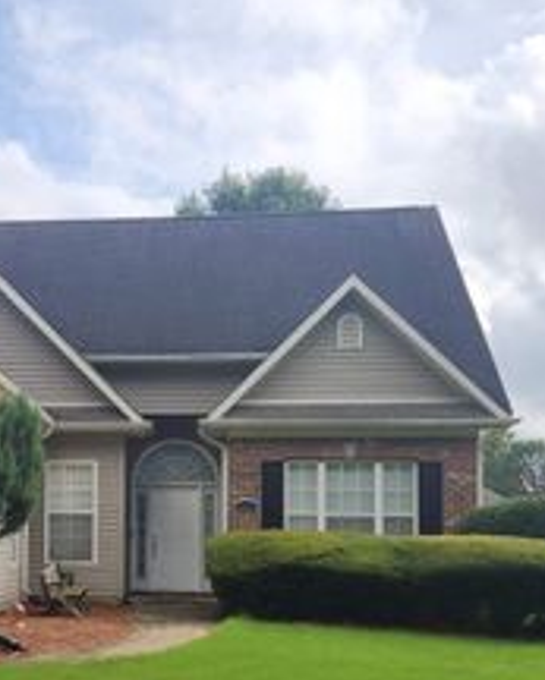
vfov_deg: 35.5
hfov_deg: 27.7
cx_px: 22
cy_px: 474
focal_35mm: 52
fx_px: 1048
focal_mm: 5.4
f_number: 1.8
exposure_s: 1/1336
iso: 20
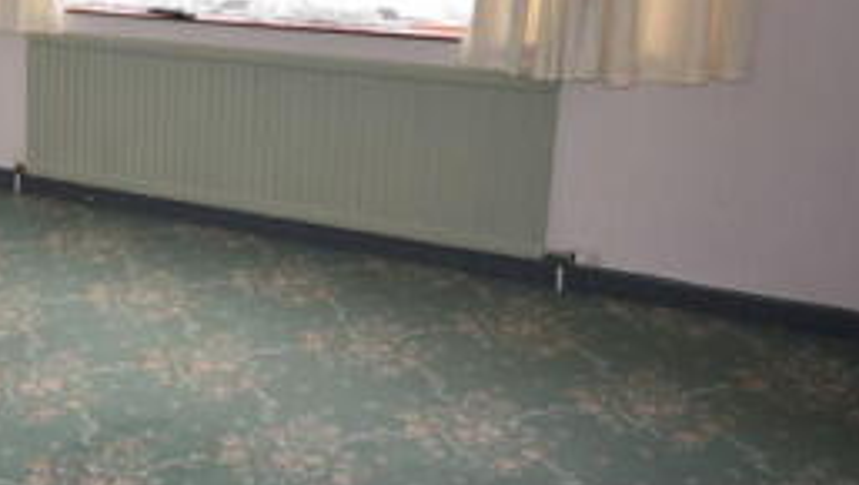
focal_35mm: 56
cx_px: -175
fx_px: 1276
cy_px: 75
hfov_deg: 31.2
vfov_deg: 21.2
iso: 800
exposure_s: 1/125
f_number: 5.6
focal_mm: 14
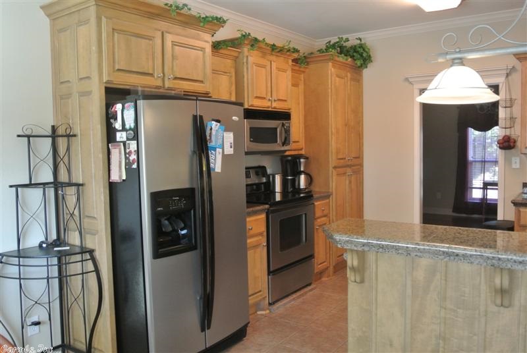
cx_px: 264
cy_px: 176
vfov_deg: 43.7
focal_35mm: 30
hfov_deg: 61.9
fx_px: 440
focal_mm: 11.4
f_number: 3.5
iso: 640
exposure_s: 1/60
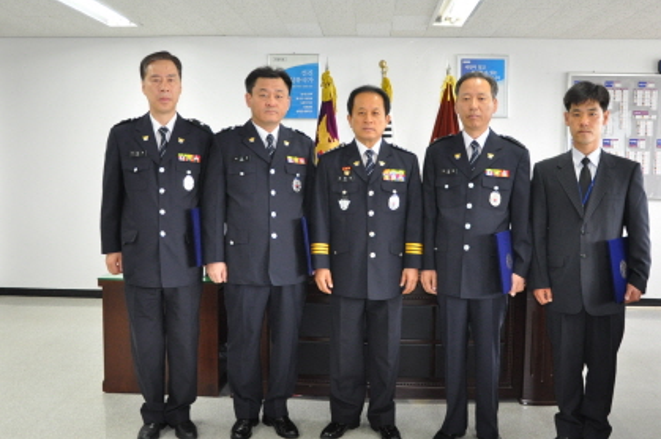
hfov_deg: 51.2
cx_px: 342
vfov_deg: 35.3
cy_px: 202
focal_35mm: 38
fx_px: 689
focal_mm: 21
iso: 800
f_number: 3.8
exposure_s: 1/80
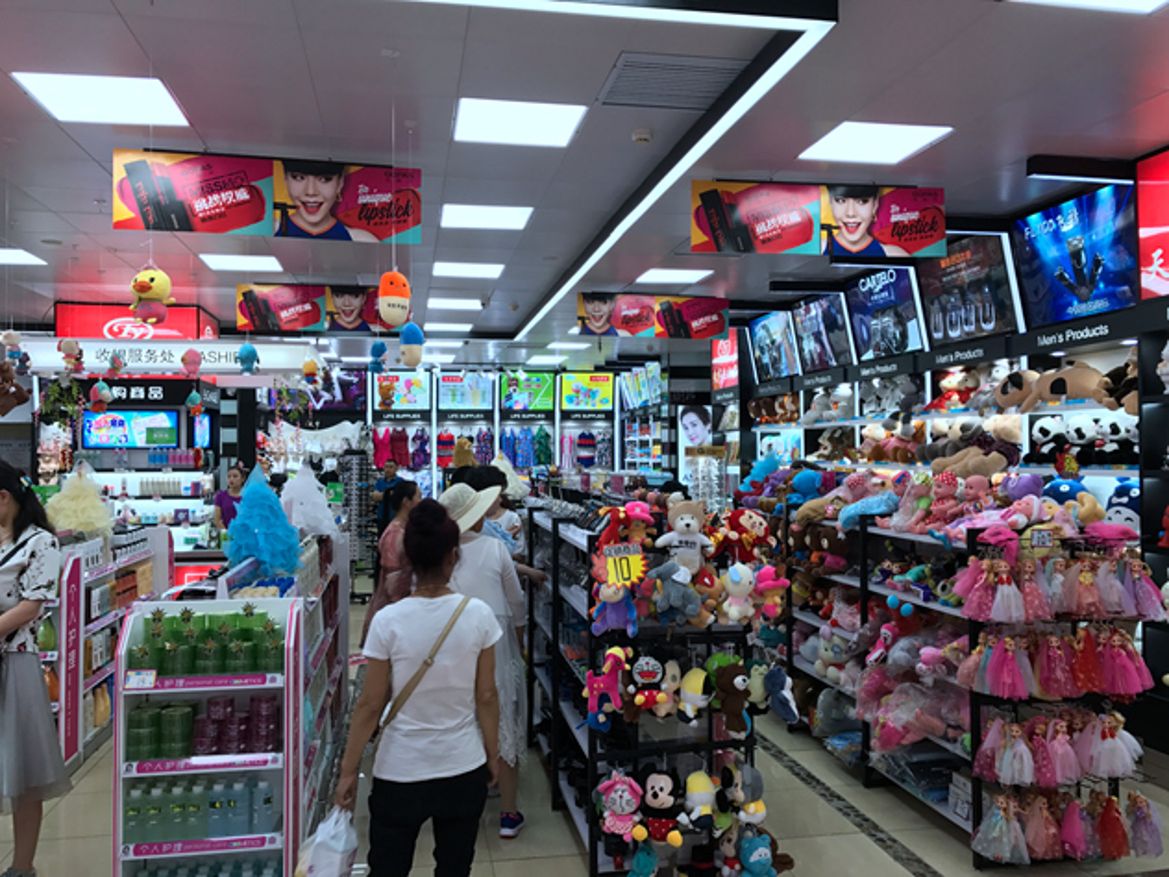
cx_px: 584
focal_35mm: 28
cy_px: 438
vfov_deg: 49.7
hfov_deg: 63.4
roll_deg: +0.1
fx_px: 946
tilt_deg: +0.4
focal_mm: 3.99
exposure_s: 1/50
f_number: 1.8
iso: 20
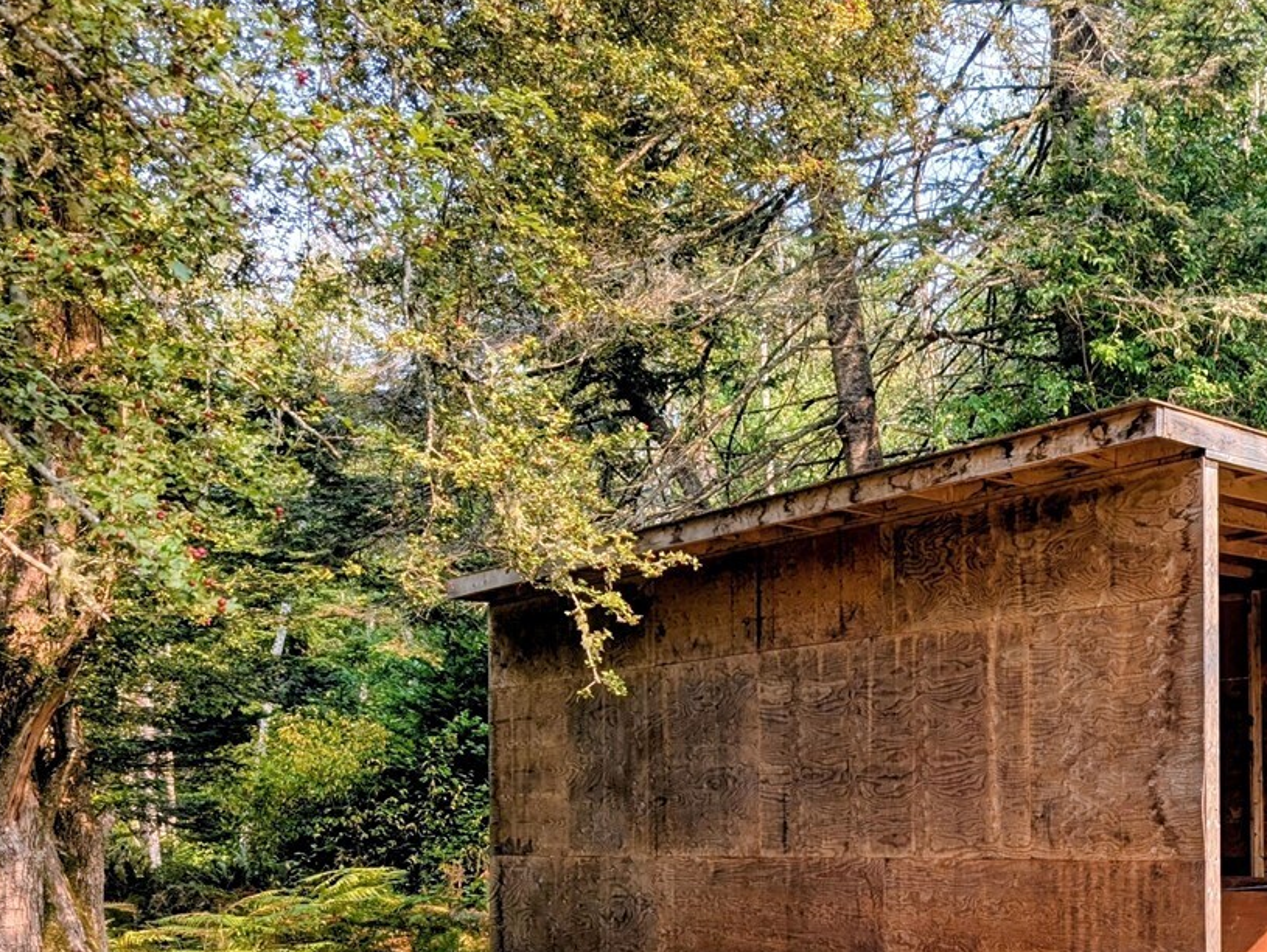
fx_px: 1722
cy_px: 799
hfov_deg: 37.3
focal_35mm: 47
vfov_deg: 30.0
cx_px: 1178
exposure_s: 1/266
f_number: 1.68
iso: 18
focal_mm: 6.9
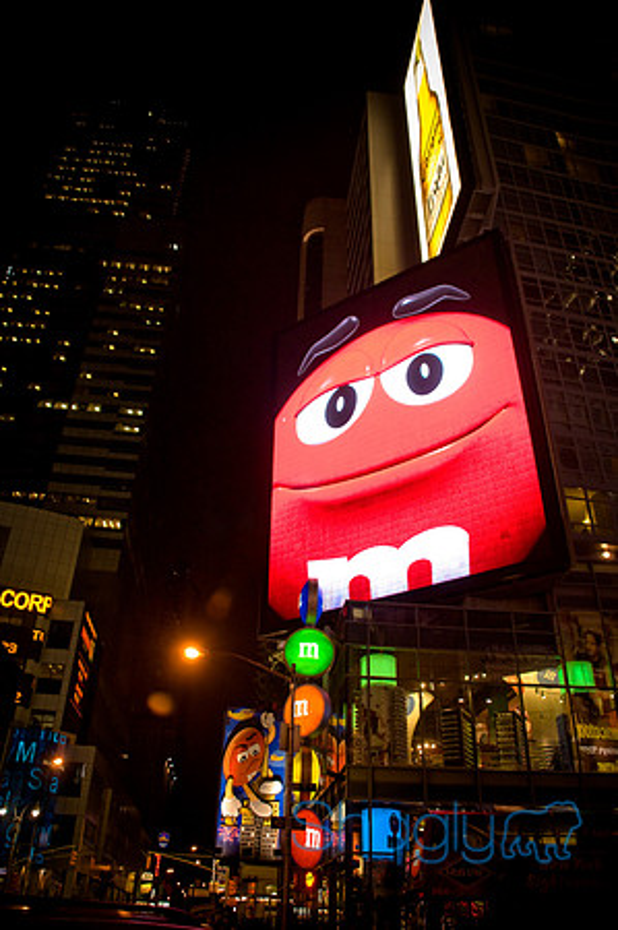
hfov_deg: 47.8
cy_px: 465
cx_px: 309
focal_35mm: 27
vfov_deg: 67.4
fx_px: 697
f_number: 3.5
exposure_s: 1/50
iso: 800
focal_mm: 18
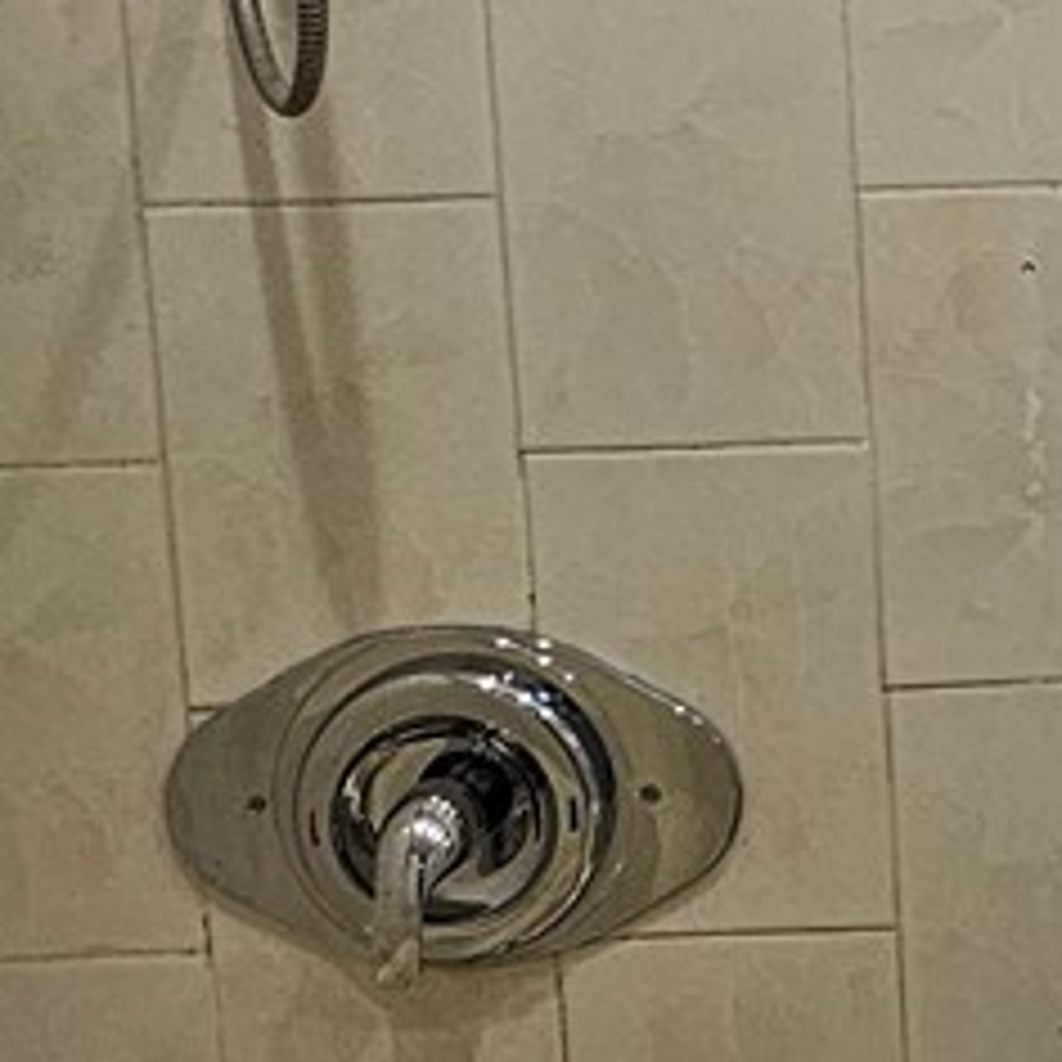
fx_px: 2707
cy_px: -117
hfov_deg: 18.7
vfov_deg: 21.1
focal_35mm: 78
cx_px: 1732
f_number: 2.2
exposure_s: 1/60
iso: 100
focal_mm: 2.2
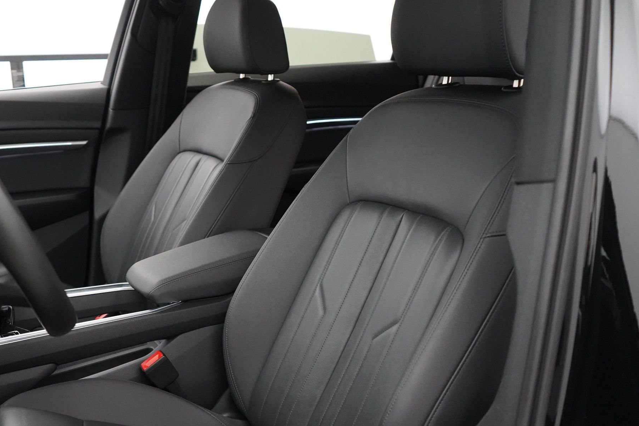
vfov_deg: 33.8
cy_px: 296
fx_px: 692
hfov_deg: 49.0
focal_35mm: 39
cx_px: 233
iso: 10000
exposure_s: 1/160
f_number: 3.5
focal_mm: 28
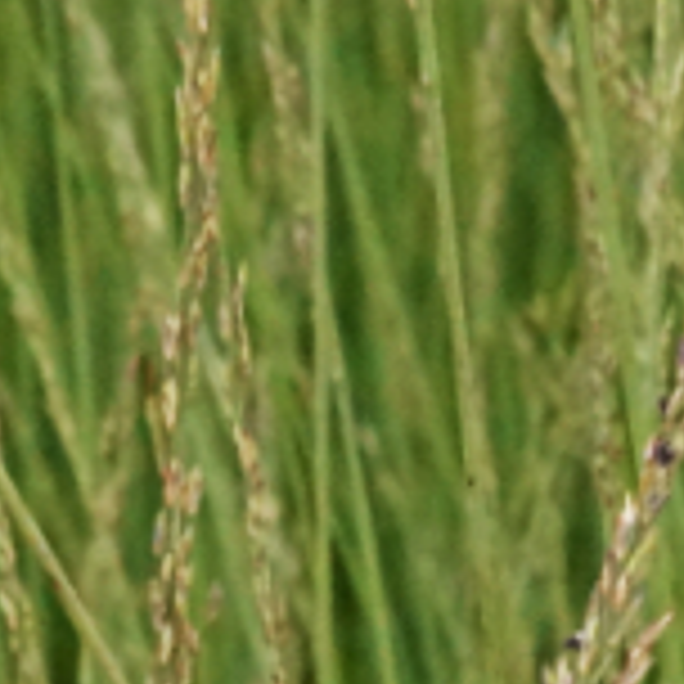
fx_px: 22467
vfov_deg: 1.7
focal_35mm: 1005
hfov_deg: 1.7
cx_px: 1390
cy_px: 814
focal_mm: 100
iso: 3200
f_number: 13
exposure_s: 1/125
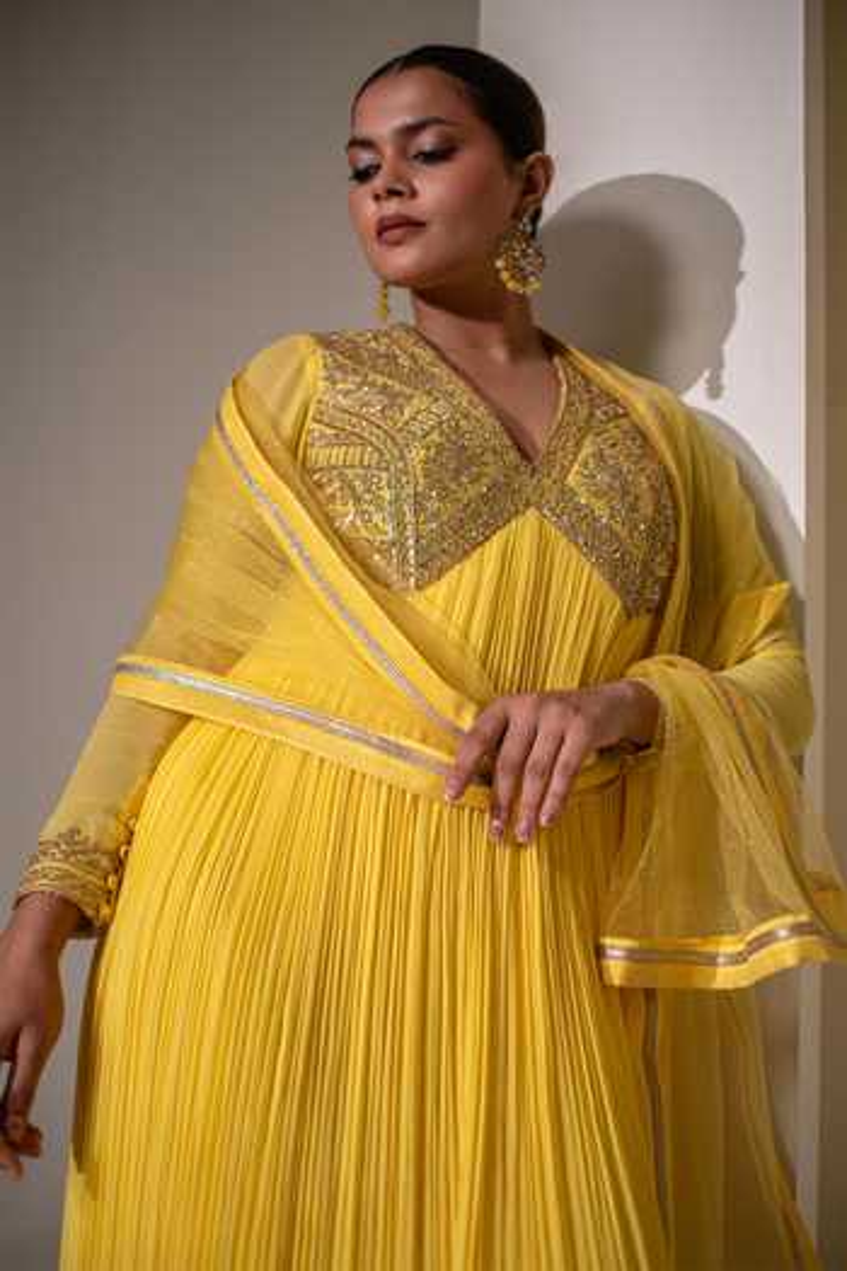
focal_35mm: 35
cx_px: 424
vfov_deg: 54.4
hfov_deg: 37.9
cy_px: 636
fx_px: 1235
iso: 400
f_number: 2.8
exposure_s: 1/320
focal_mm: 35
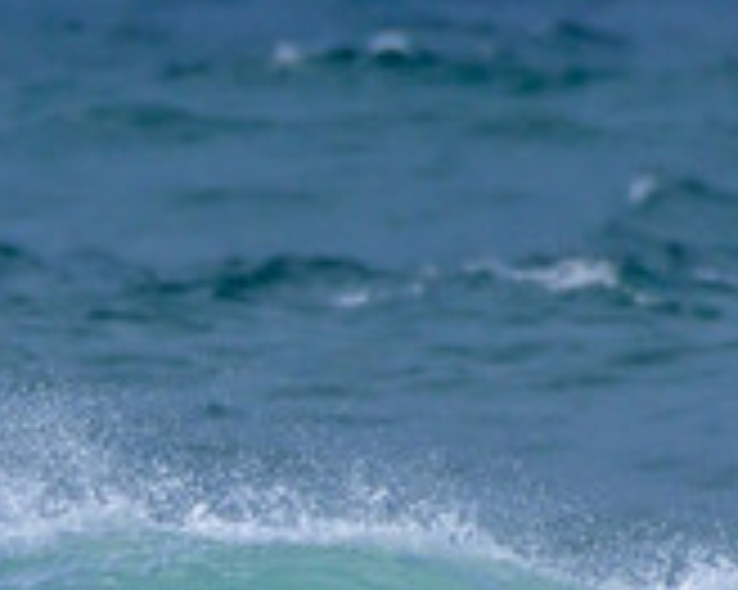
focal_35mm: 3313
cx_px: 99
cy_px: 813
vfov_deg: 0.5
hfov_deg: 0.6
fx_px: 72319
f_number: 11
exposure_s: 1/2500
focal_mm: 1000
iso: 1100
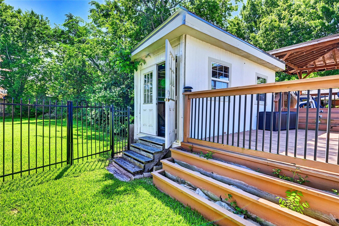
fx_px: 165
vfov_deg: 68.8
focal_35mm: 18
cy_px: 113
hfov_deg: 91.7
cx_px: 170
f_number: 8
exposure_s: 1/160
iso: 400
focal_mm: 17.5
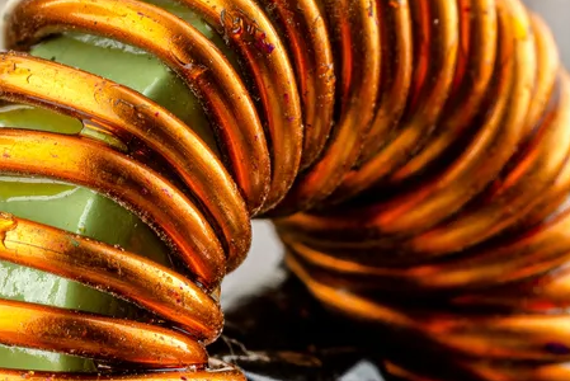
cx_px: 175
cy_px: 314
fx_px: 4246
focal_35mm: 268
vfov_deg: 5.1
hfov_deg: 7.7
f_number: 32
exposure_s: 1.3
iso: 50
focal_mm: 100
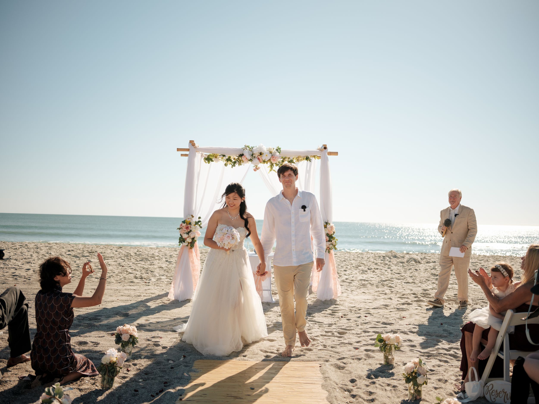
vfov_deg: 36.0
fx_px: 623
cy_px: 202
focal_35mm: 40
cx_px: 270
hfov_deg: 46.8
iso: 160
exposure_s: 1/1600
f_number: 3.5
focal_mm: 50
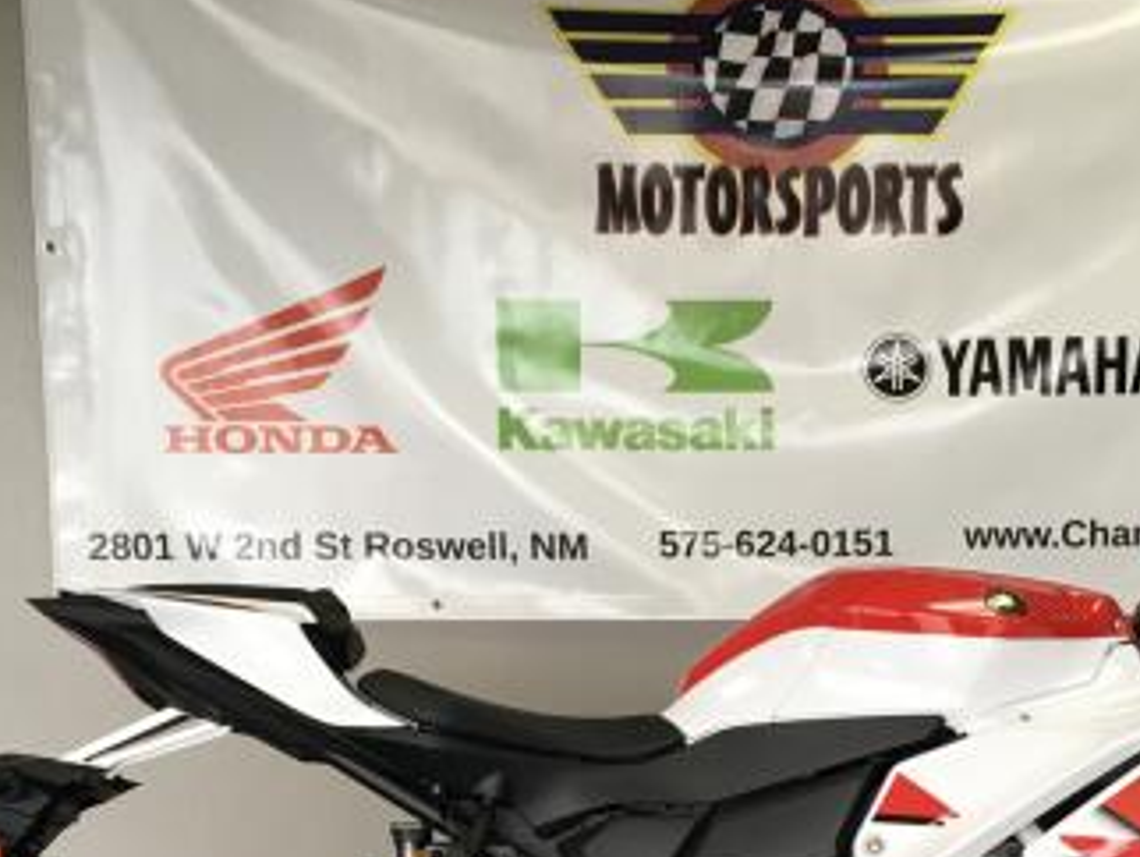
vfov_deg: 20.1
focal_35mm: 72
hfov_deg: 26.8
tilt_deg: -7.2
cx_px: 779
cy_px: 779
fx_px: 2373
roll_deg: +0.9
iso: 25
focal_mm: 4.15
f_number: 2.2
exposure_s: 1/40
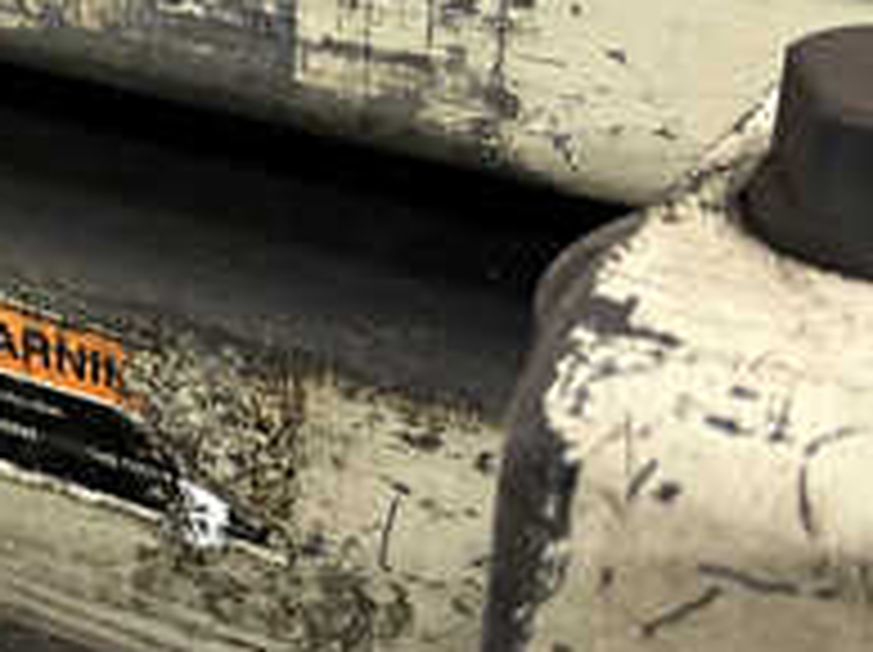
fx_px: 2494
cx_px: -94
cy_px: 333
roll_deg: +1.2
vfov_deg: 14.9
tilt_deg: -28.9
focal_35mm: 99
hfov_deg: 19.0
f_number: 1.78
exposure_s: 1/60
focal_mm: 6.86
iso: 320
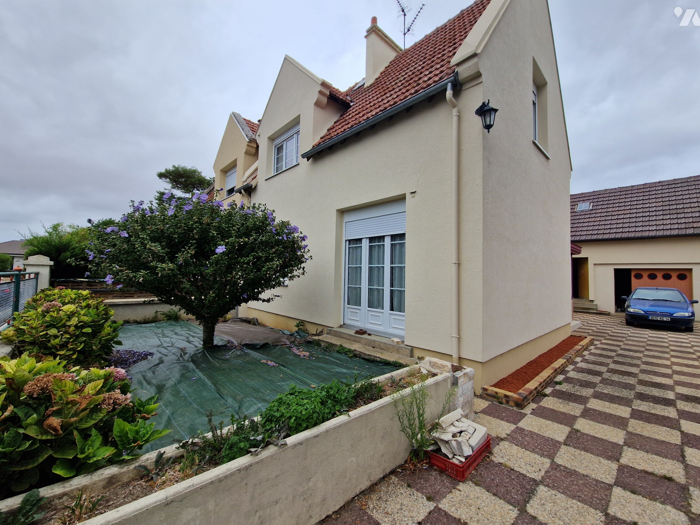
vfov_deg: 89.9
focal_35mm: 13
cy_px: 262
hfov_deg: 106.2
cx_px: 350
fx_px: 263
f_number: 2.2
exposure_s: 1/2648
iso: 50
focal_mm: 2.2
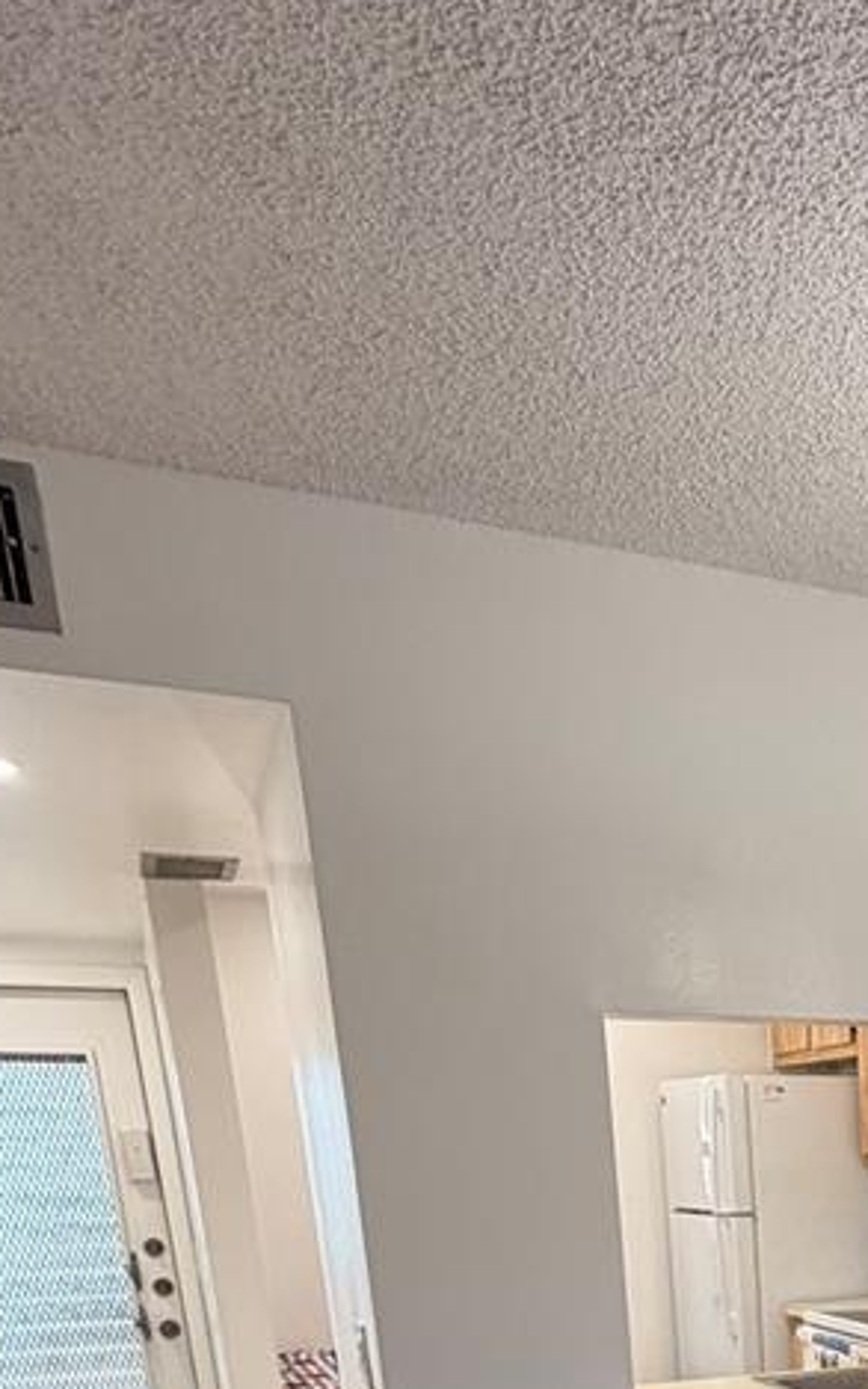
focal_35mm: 38
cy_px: 1596
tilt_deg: -17.5
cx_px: 960
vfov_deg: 39.8
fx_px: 1439
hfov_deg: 30.1
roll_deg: +0.9
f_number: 2.2
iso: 200
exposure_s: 1/120
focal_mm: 2.22
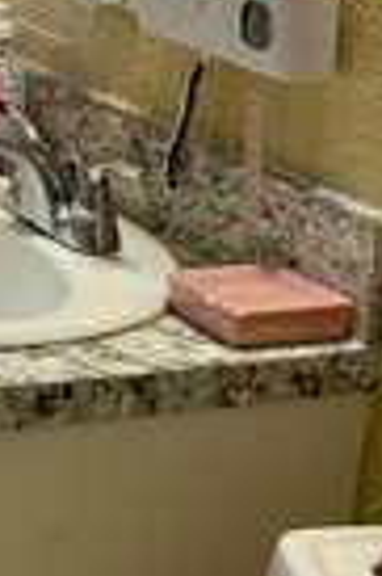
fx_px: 1867
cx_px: -617
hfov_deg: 9.9
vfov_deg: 16.7
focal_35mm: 117
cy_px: -130
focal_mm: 6.76
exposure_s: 1/206
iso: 100
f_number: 1.78
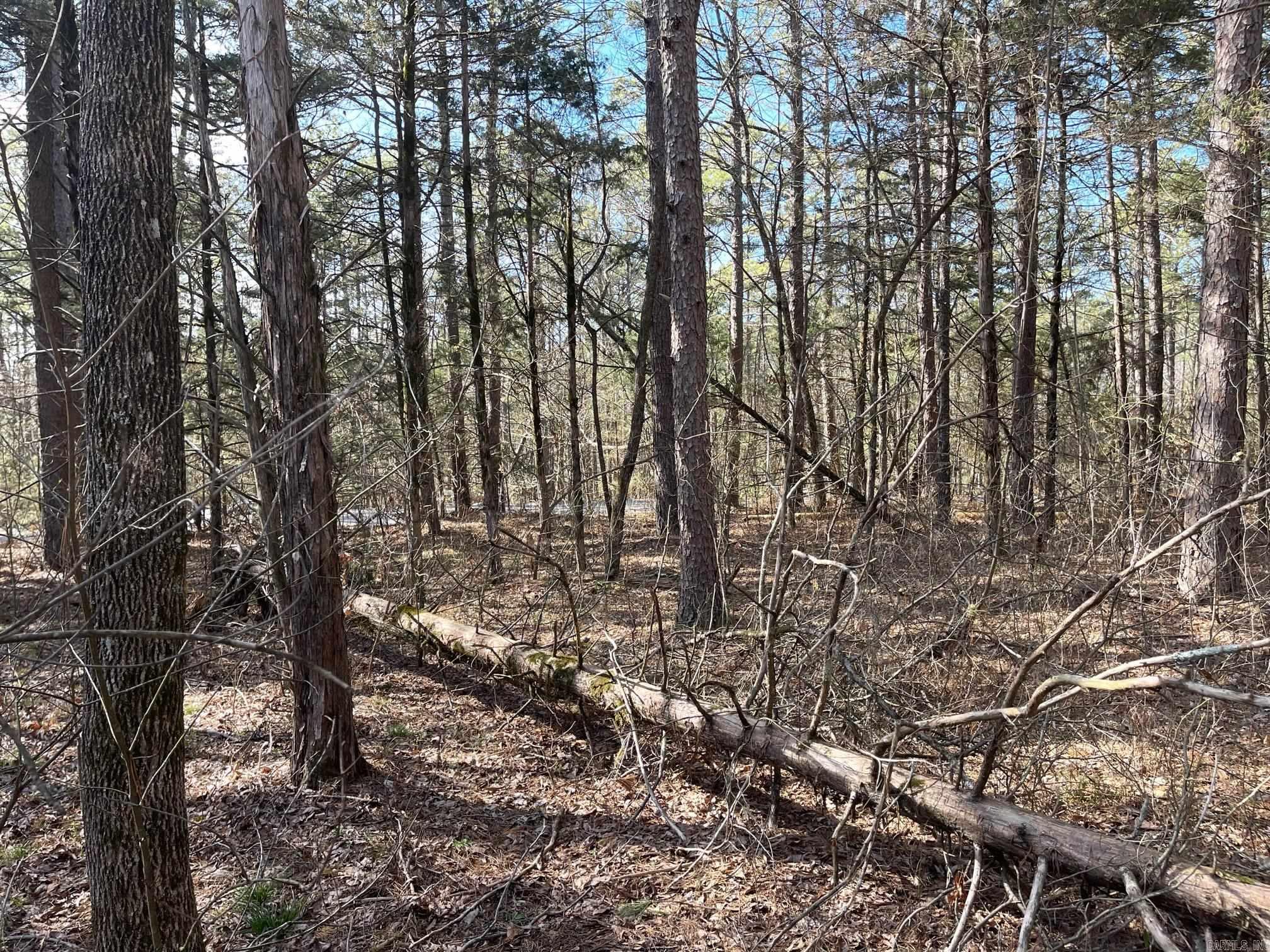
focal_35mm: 26
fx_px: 954
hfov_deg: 67.3
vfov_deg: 53.1
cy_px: 476
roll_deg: +1.1
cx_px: 635
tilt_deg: -3.7
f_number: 1.6
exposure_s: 1/287
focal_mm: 5.1
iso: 32
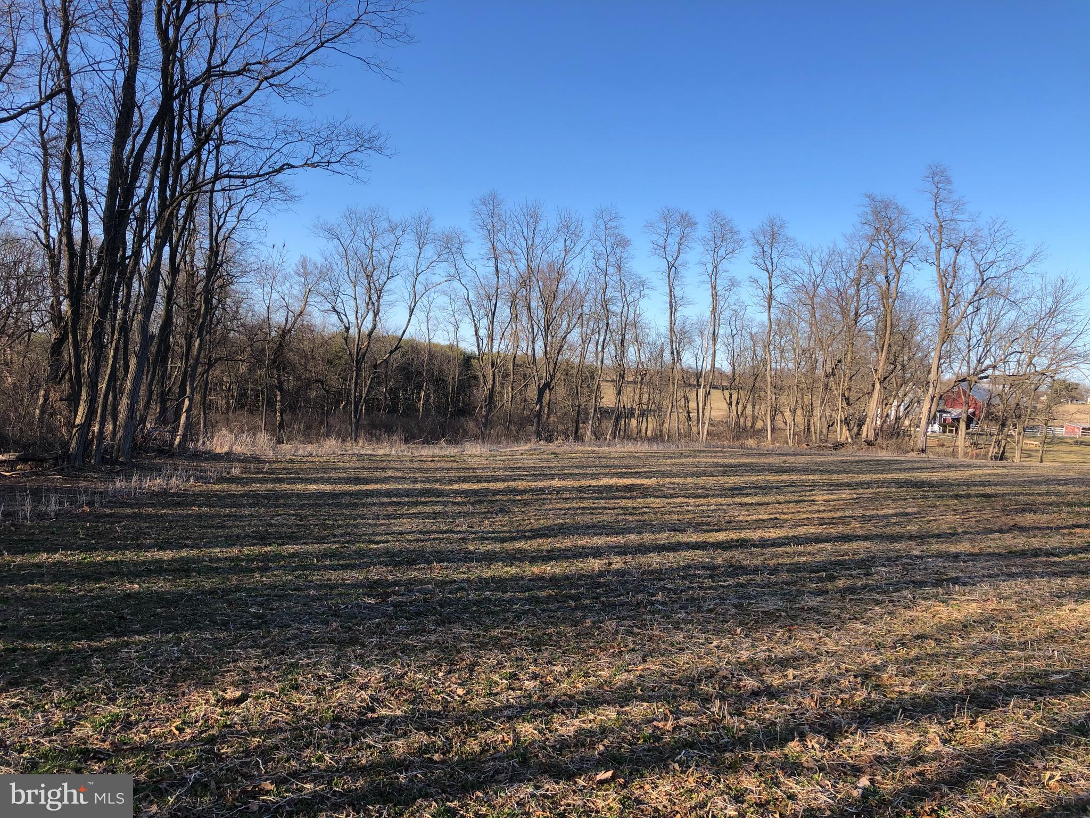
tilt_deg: -2.0
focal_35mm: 28
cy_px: 409
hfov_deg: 63.4
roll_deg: -2.5
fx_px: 882
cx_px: 545
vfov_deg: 49.7
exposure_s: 1/923
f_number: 1.8
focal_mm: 3.99
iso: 20
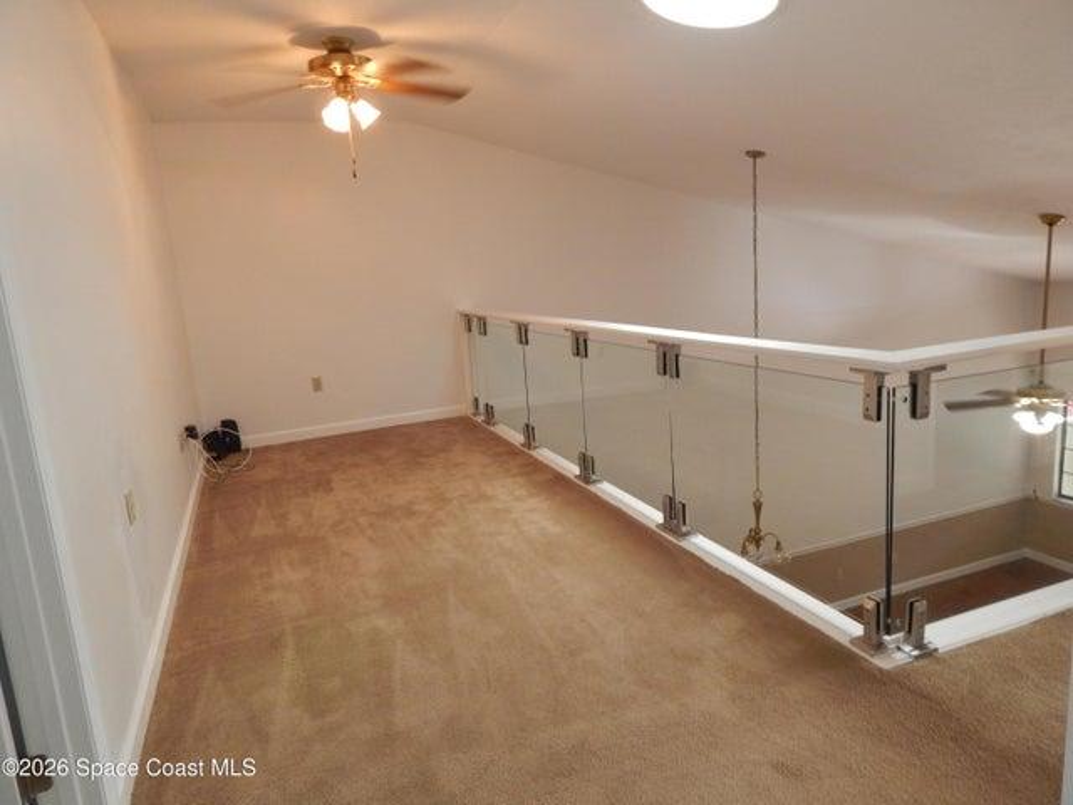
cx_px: 536
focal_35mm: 23
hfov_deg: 73.9
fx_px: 713
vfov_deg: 58.9
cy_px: 402
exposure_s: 1/30
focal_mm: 4
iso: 320
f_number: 3
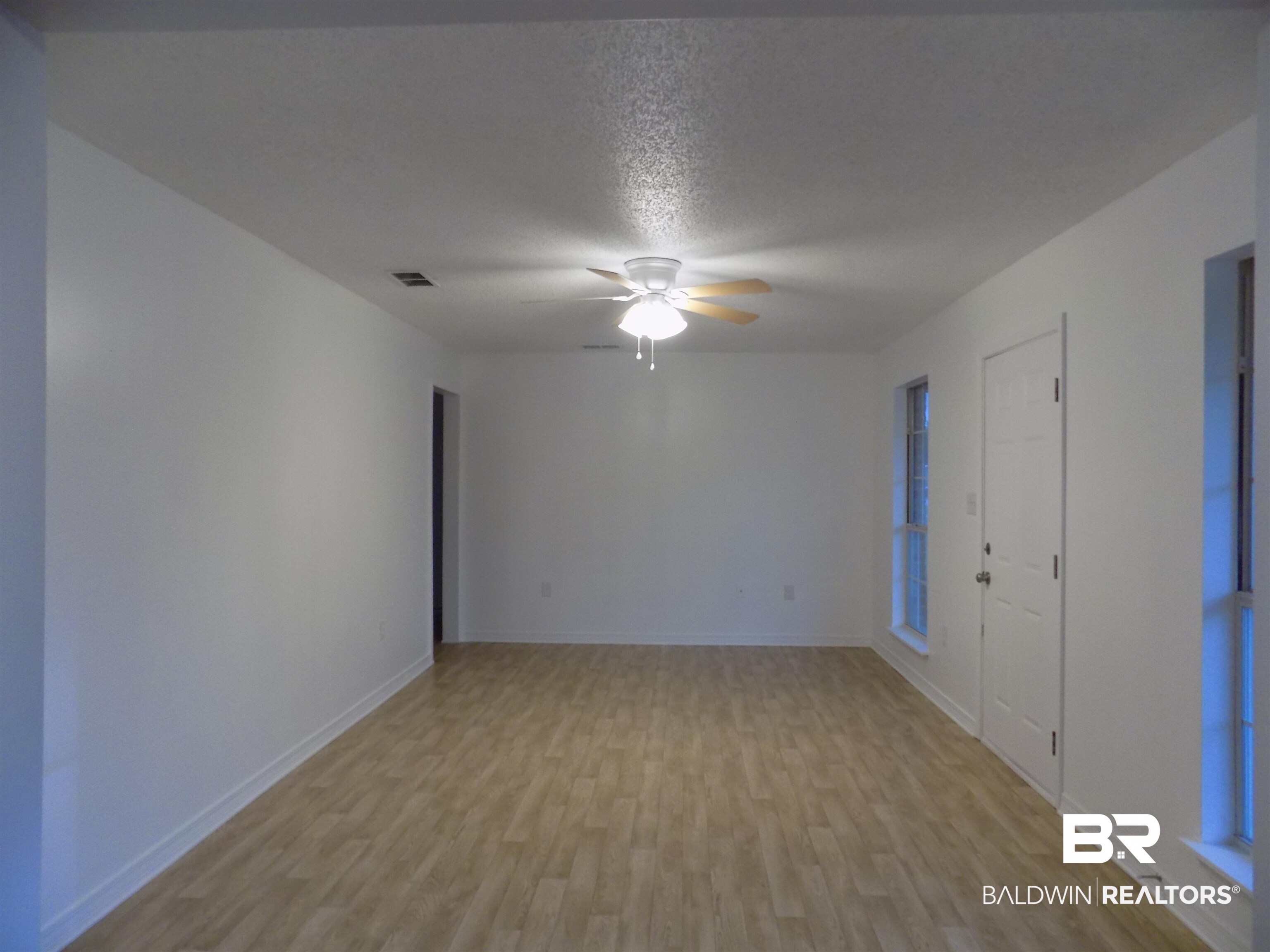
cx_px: 635
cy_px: 476
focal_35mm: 23
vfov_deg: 58.9
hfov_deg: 73.9
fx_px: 844
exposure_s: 1/30
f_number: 3.1
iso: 250
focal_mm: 4
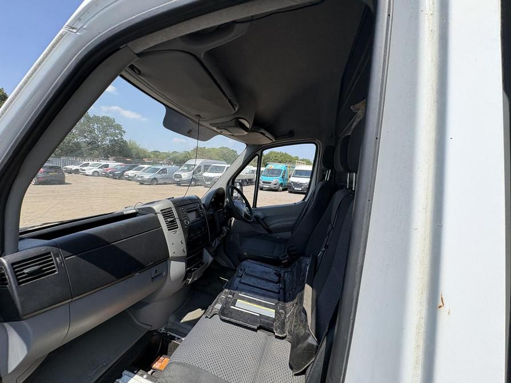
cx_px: 256
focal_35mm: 14
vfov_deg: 85.7
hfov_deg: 102.1
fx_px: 207
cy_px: 192
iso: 50
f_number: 2.2
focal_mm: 2.22
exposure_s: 1/993
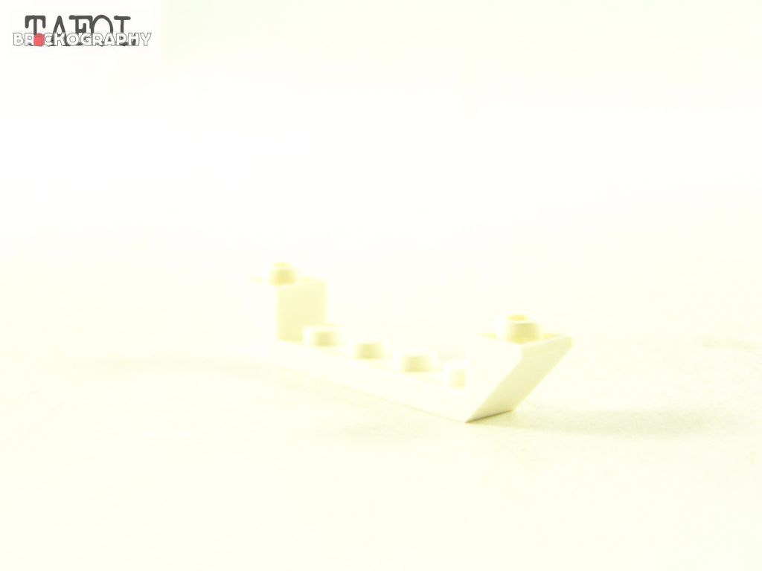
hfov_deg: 29.0
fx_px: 1475
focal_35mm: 67
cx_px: 381
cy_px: 286
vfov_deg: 21.9
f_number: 3.2
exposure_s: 1/60
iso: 400
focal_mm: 11.1
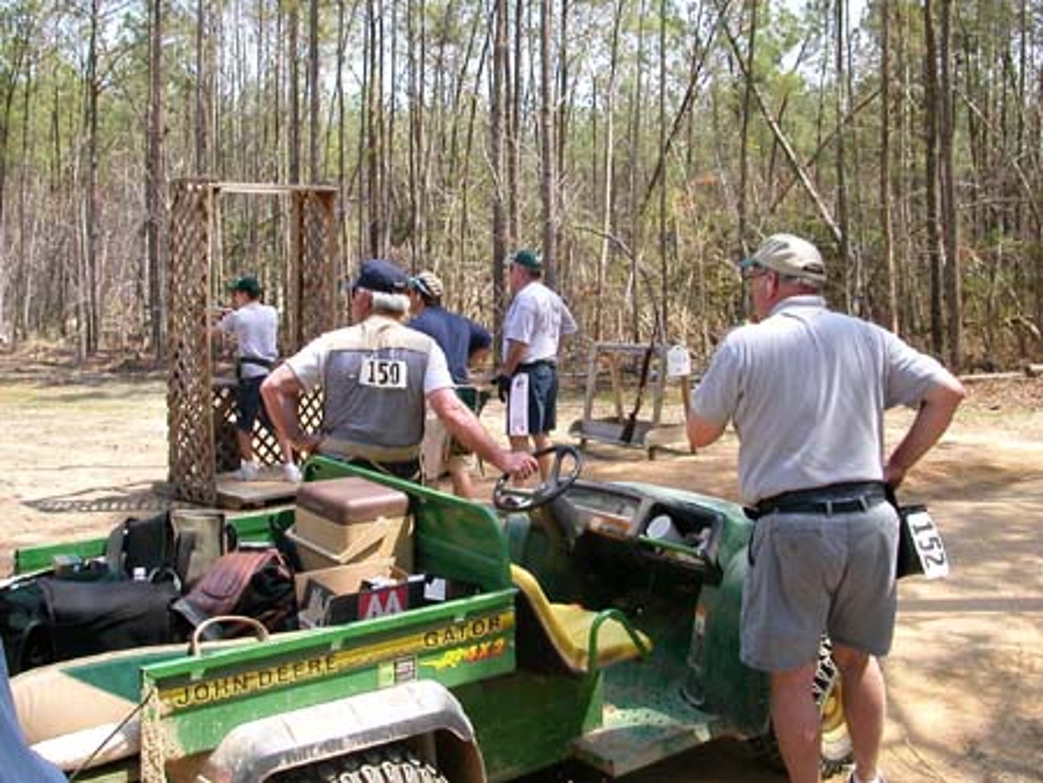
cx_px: 522
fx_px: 1115
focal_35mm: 37
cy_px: 392
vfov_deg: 38.7
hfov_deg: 50.1
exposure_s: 1/189
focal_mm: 5.6
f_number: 4.5
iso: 100
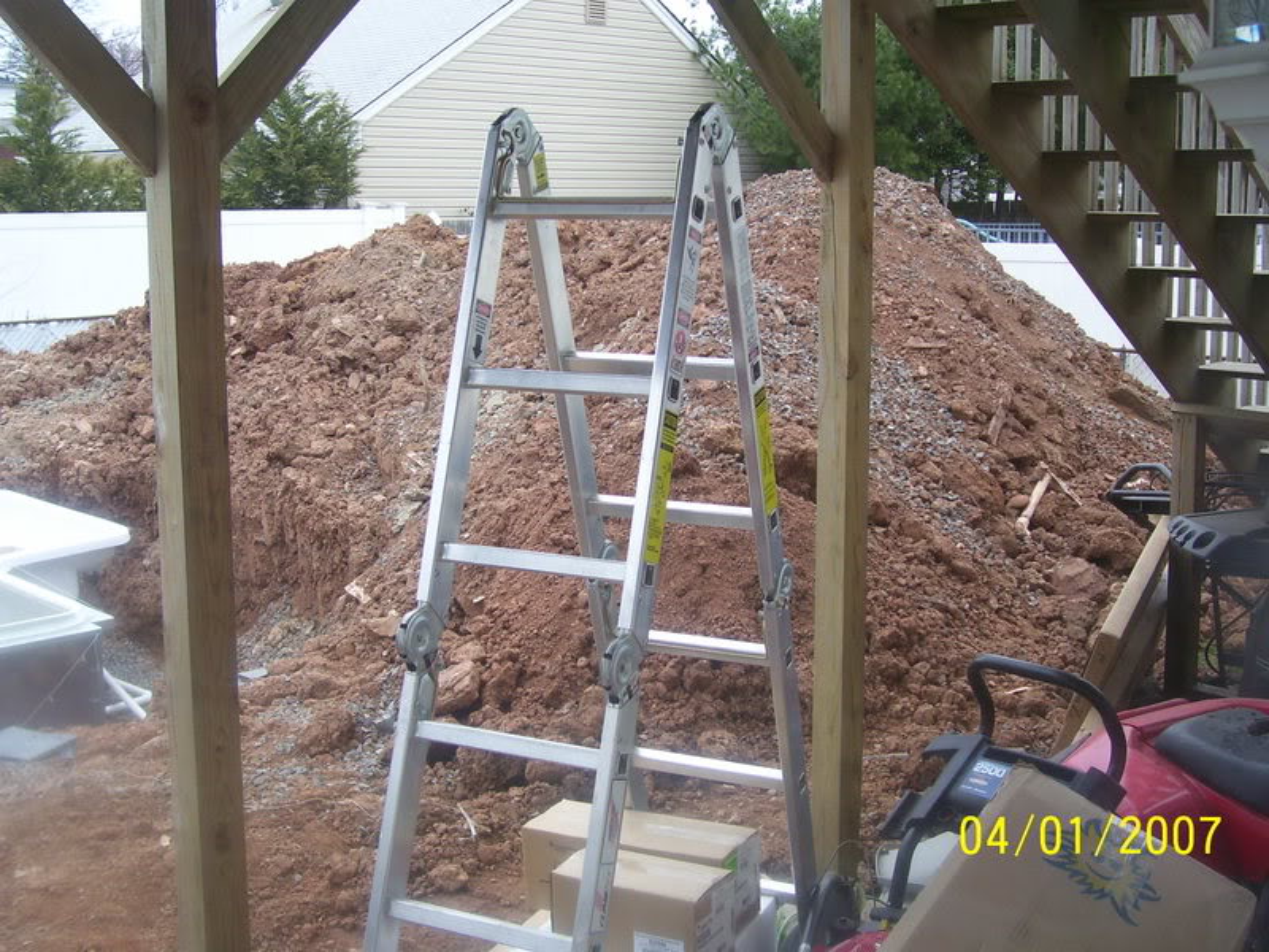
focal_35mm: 42
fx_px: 1540
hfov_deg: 44.8
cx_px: 634
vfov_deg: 34.3
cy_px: 476
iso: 80
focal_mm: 7
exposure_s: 1/125
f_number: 3
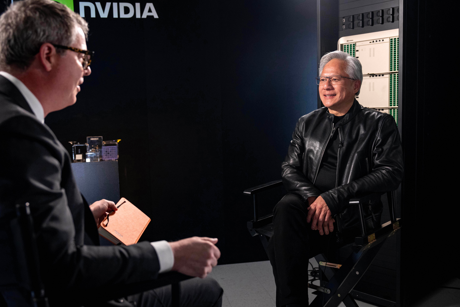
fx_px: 447
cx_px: 230
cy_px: 154
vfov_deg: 37.9
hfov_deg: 54.4
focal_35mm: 35
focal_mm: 35
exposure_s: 1/320
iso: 2500
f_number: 3.5
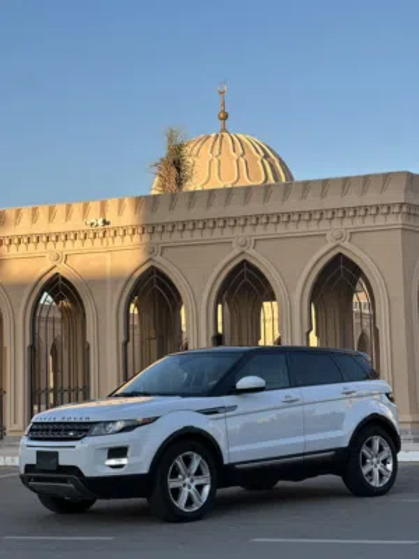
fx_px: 1243
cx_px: 210
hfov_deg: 19.1
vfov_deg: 25.3
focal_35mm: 77
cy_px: 280
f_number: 2.8
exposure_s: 1/266
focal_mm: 9
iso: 25
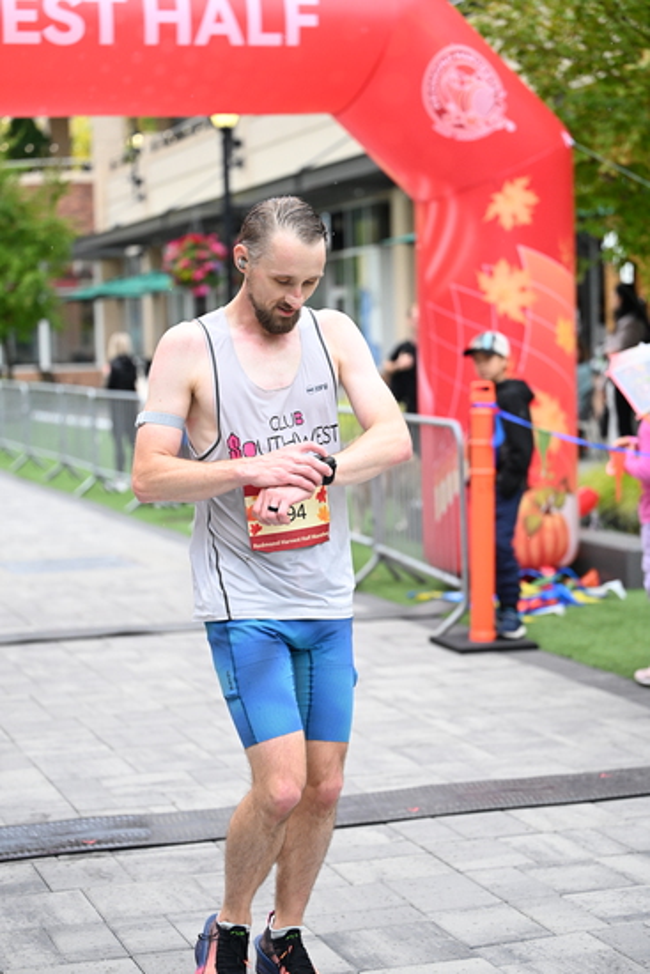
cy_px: 487
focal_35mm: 70
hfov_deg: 19.5
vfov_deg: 28.8
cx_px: 325
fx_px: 1894
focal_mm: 70
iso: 1600
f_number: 2.8
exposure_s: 1/1250
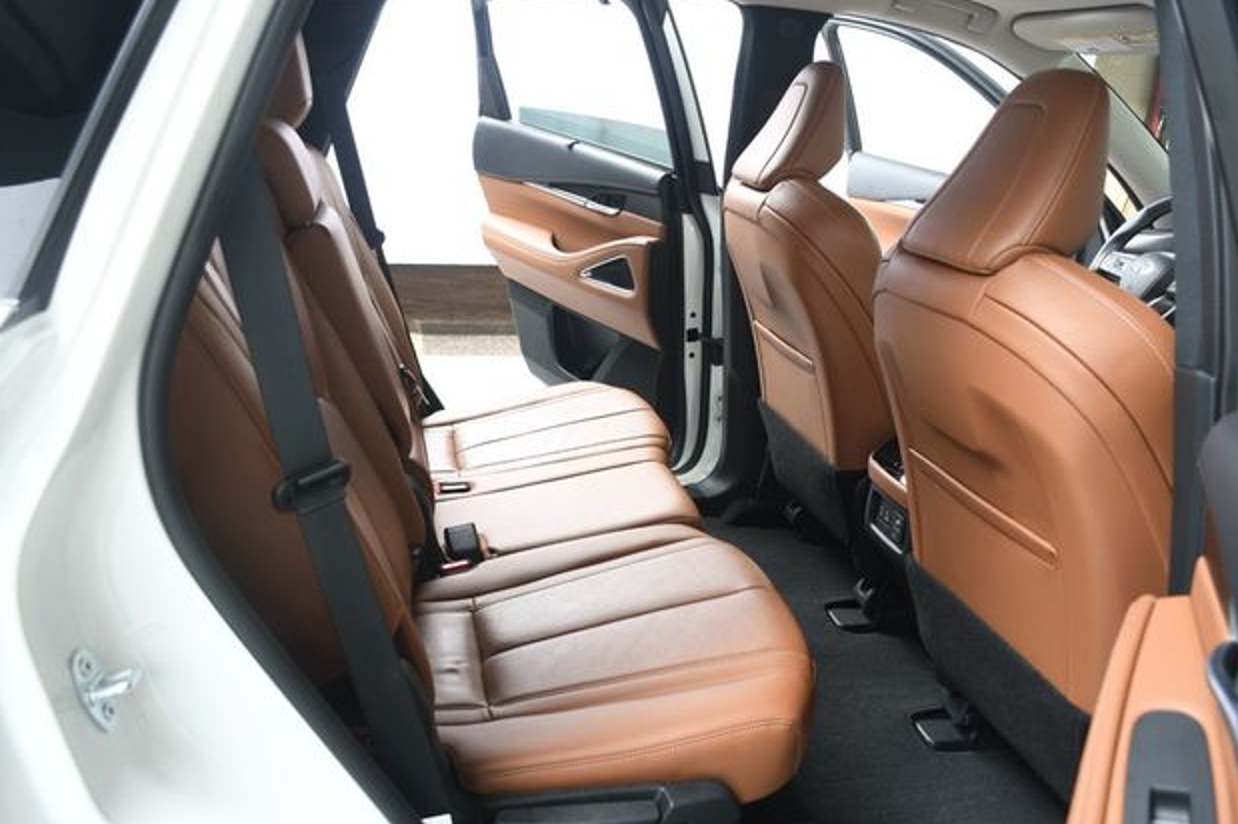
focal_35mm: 31
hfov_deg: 60.3
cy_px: 420
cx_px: 616
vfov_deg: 42.3
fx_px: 1065
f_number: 3.5
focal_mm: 20
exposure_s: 1/160
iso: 100
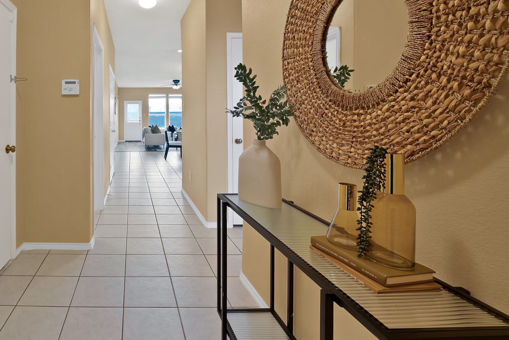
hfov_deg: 83.9
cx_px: 137
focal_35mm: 18
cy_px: 125
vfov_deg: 66.3
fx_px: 255
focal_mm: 12
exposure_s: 1/2.5
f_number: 9
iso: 640
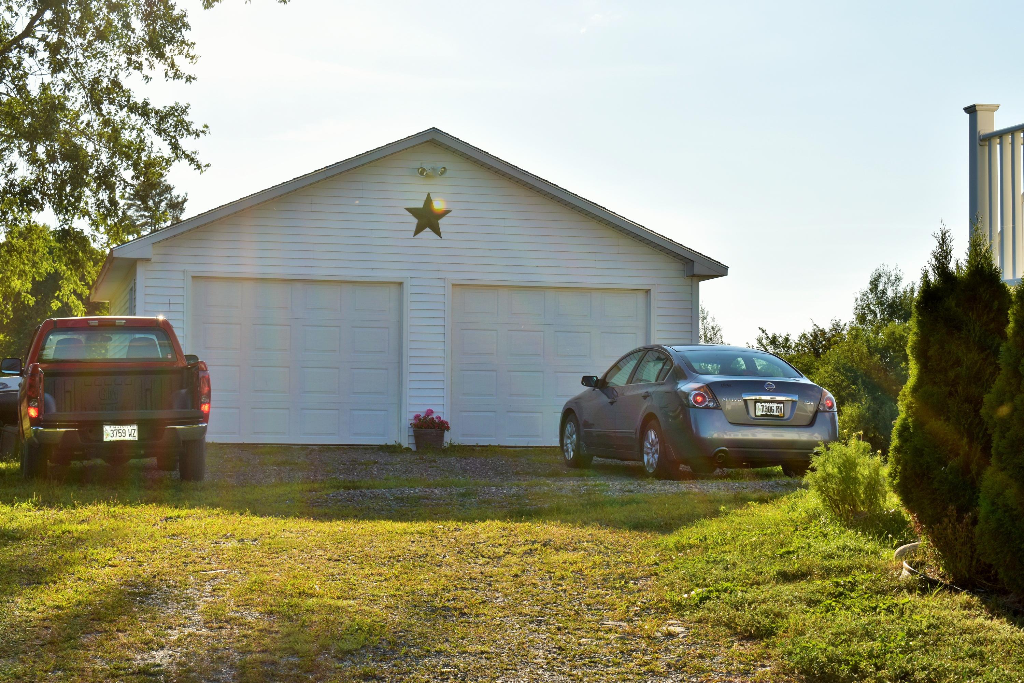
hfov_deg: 28.1
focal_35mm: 72
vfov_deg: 18.9
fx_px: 2048
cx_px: 512
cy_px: 342
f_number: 11
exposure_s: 1/200
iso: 100
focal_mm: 48
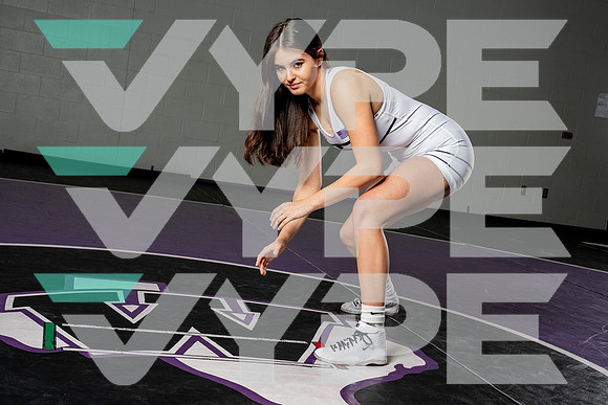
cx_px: 304
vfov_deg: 25.6
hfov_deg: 37.7
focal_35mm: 53
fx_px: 891
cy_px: 202
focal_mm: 49
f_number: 8
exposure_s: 1/250
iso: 400
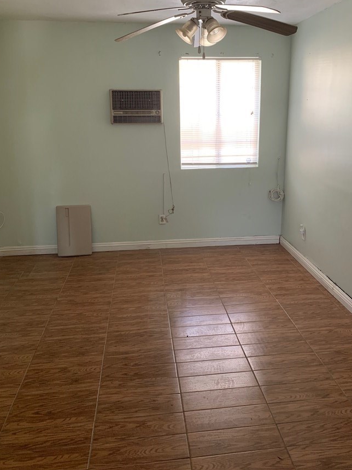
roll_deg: +1.1
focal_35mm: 31
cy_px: 205
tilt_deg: -10.7
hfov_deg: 45.3
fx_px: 420
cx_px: 202
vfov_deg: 58.2
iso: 160
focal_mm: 4.25
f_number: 1.8
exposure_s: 1/60
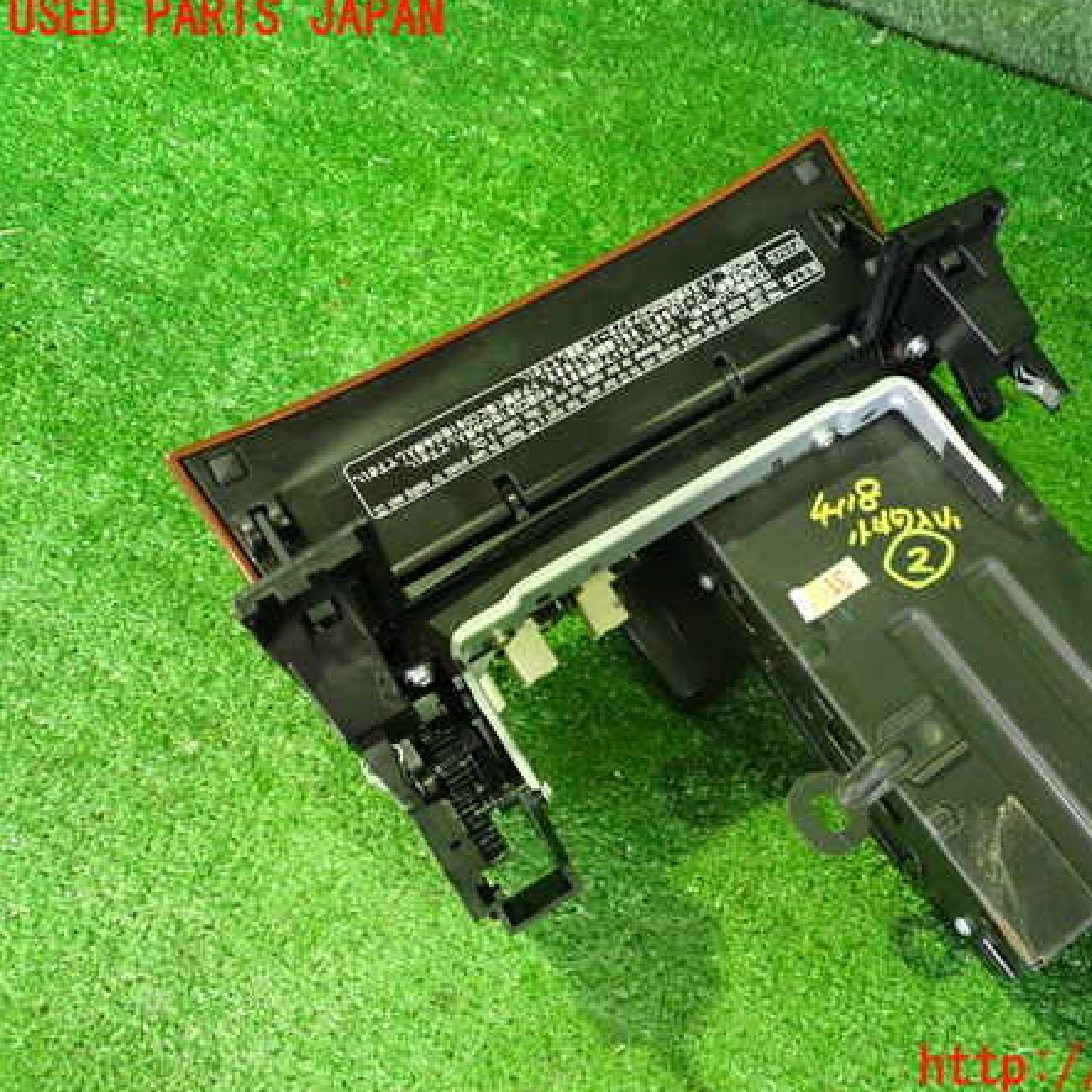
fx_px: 1285
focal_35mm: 36
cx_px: 736
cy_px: 544
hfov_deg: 45.3
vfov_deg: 46.0
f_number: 2.3
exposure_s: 1/20
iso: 800
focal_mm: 5.4
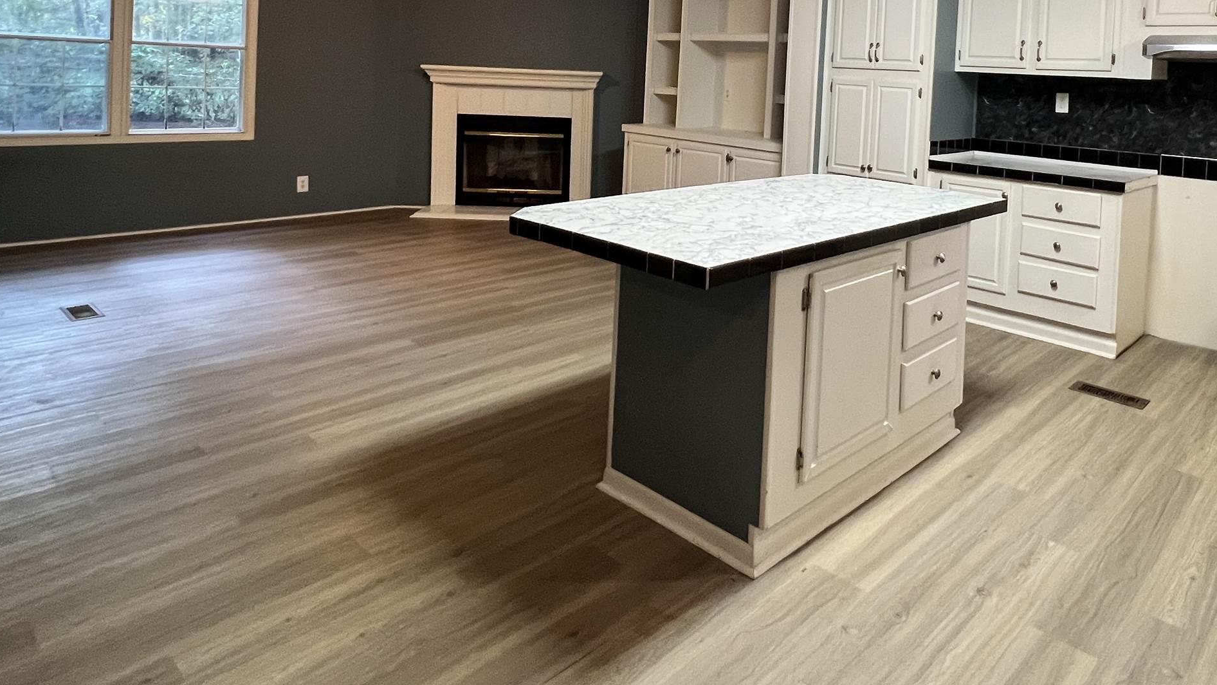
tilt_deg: -2.2
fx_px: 742
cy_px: 93
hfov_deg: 77.9
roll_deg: -2.7
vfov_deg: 45.7
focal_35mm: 23
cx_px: 724
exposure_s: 1/60
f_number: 1.8
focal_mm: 1.57
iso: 250
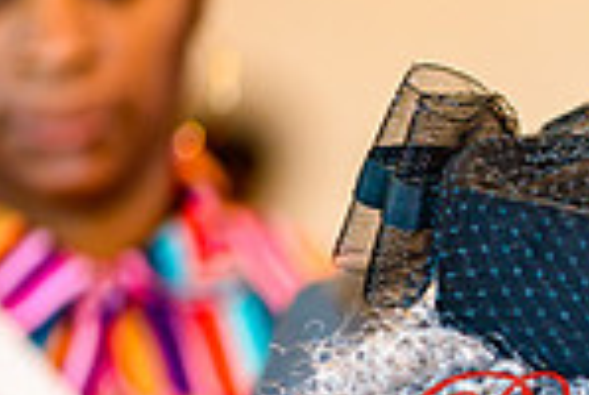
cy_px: 488
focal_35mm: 455
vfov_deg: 3.0
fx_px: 7459
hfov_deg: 4.5
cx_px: 1168
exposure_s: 1/100
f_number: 1.8
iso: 250
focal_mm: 105
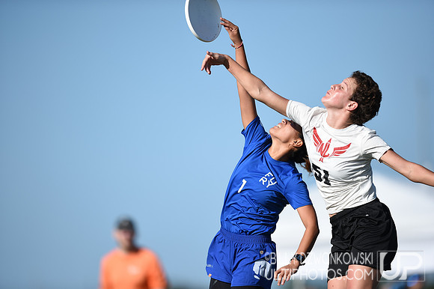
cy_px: 144
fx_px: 4819
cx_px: 217
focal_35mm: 400
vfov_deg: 3.4
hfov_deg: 5.2
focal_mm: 400
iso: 200
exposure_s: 1/5000
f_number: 2.8
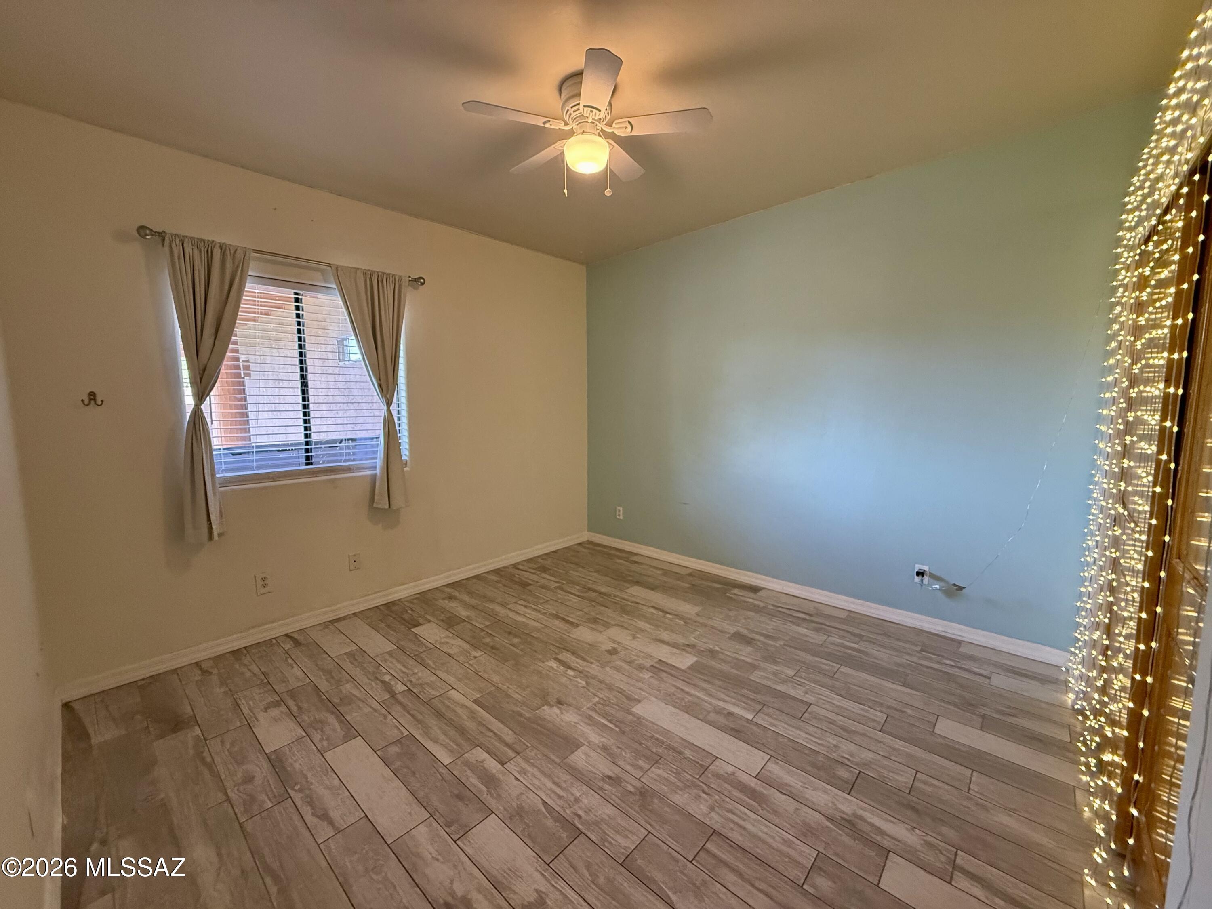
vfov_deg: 85.7
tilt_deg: -6.9
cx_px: 606
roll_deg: -0.3
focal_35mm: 14
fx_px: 490
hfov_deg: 102.1
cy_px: 454
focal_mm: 2.22
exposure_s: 1/120
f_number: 2.2
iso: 500
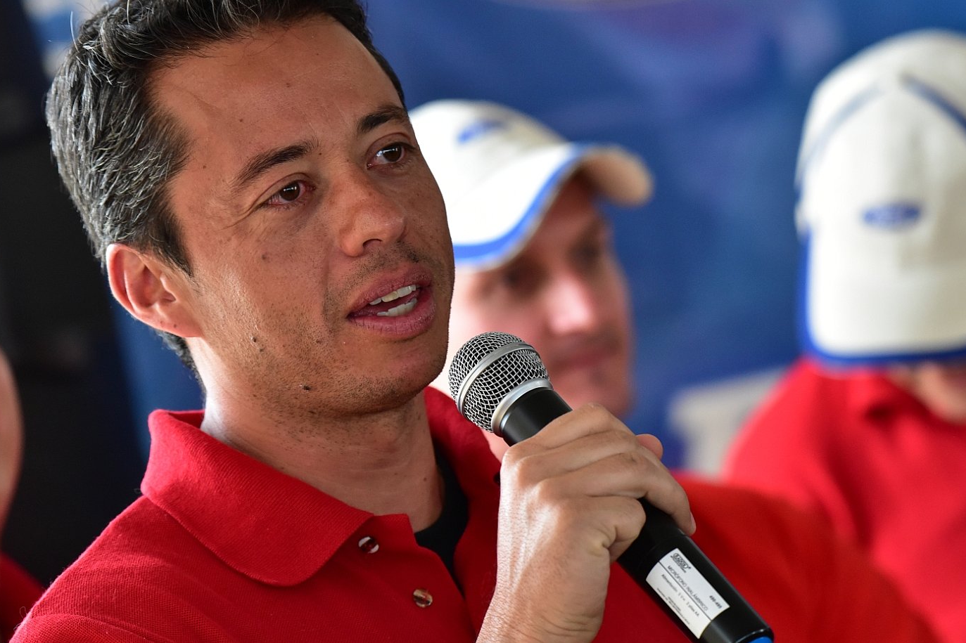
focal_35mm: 303
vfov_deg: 4.5
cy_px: 307
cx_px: 531
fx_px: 8129
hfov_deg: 6.8
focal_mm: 260
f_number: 5.6
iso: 3200
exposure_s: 1/320
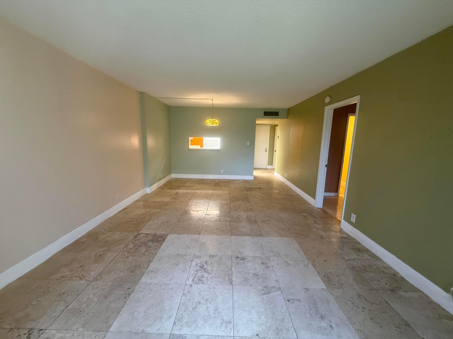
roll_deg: -1.7
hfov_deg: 102.1
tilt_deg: -8.7
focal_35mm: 14
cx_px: 226
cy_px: 170
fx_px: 183
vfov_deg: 85.7
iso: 400
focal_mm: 2.22
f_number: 2.2
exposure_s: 1/60
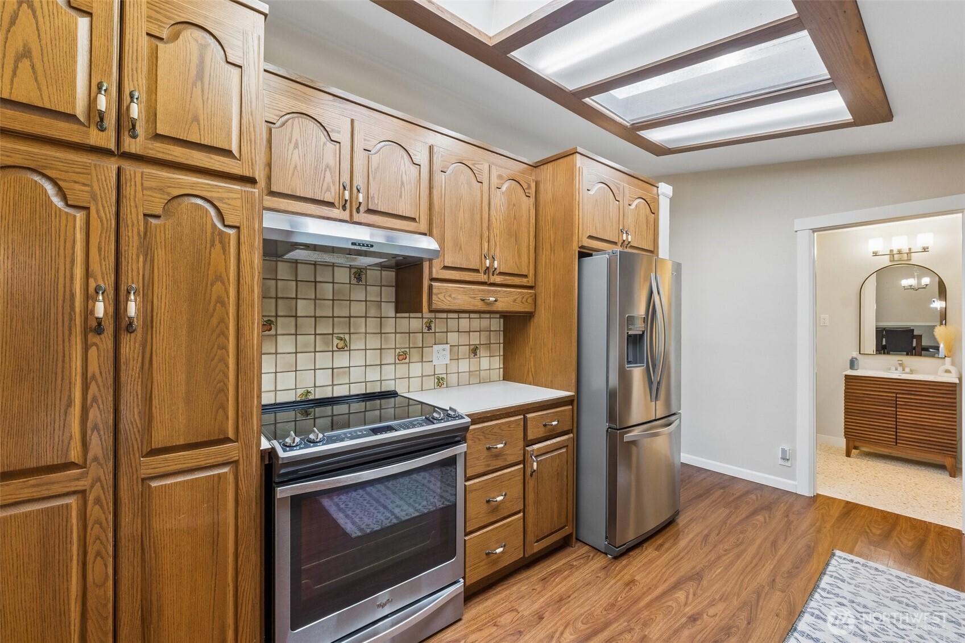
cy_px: 322
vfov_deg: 77.3
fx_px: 402
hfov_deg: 100.4
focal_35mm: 15
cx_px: 482
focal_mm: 10
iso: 250
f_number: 9
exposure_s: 1/5
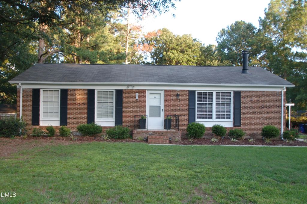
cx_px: 154
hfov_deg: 62.0
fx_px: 256
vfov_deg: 43.5
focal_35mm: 30
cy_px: 102
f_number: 4.5
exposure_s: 1/160
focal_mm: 20
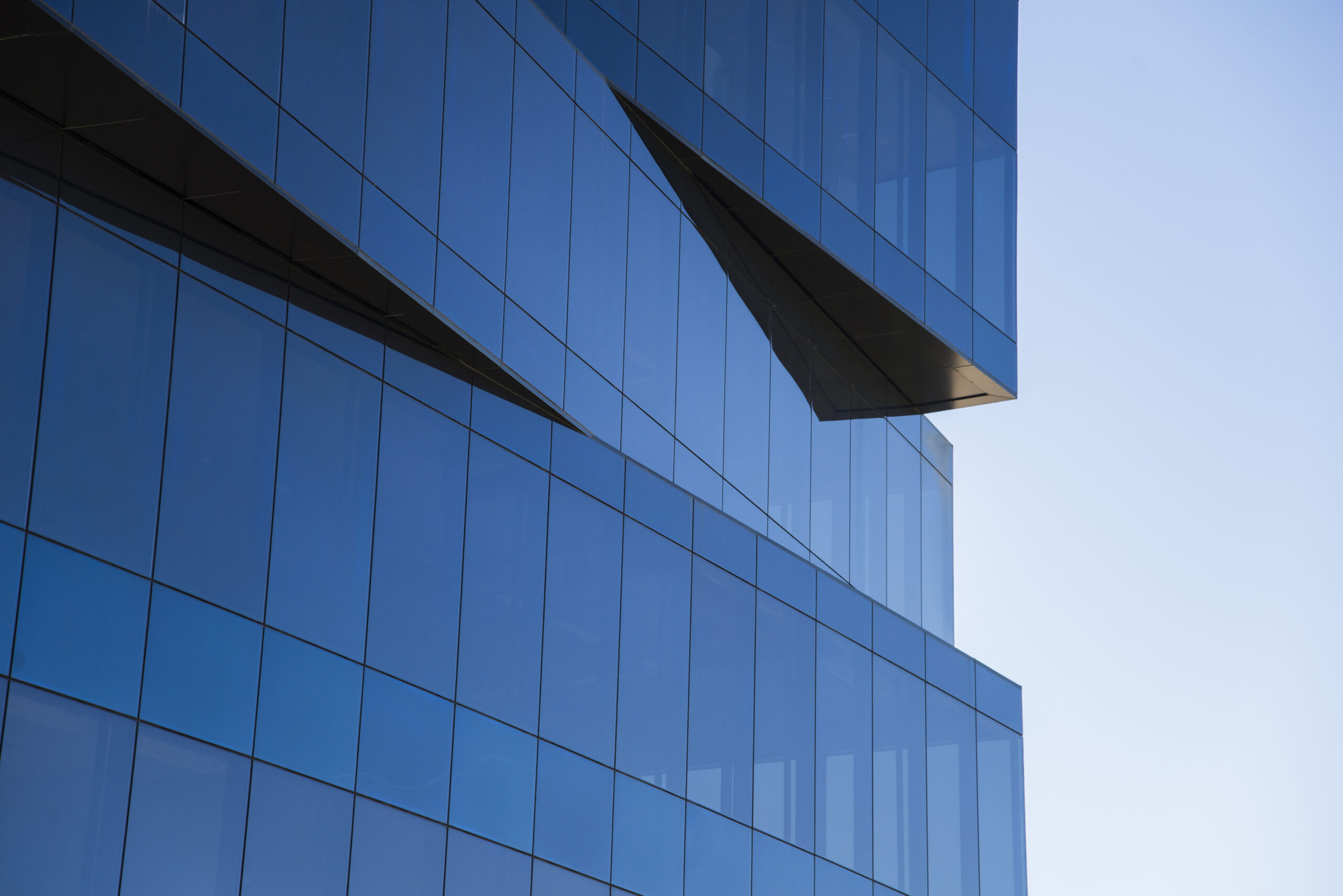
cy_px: 448
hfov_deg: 25.4
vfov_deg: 17.1
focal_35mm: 80
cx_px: 672
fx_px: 2985
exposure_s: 1/400
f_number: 4.5
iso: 100
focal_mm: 80
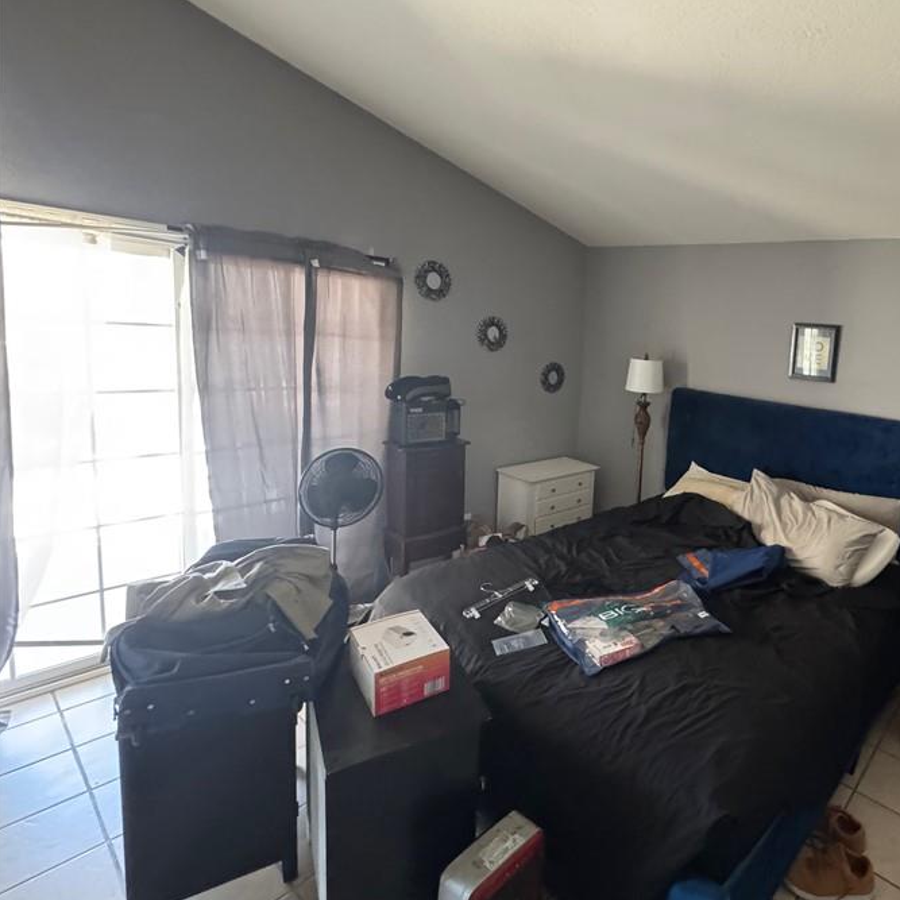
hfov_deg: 71.7
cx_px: 687
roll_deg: -5.1
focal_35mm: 19
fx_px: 559
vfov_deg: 77.5
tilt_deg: -8.6
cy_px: 406
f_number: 2.2
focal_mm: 2.22
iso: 1250
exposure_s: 1/60
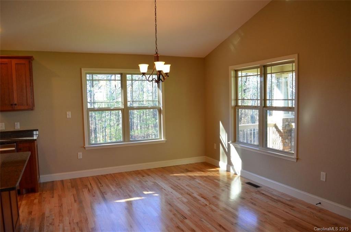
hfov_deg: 67.5
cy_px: 116
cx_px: 176
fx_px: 263
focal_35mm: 27
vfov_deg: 47.7
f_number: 4.5
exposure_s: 1/80
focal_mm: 18
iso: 400
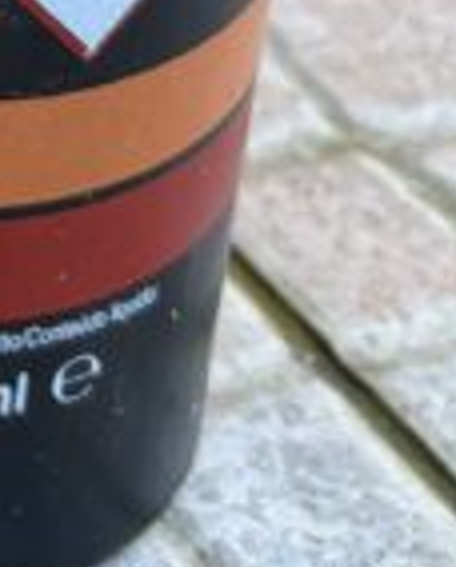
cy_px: -811
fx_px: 3081
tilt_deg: -19.9
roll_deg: -1.3
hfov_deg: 7.7
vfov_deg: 9.4
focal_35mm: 183
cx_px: -772
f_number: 1.6
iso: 50
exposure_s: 1/364
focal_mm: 5.96
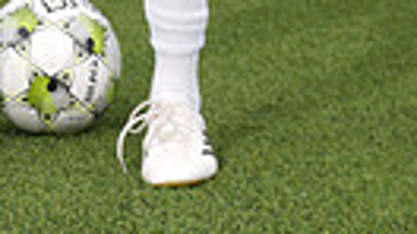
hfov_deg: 10.0
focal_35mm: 215
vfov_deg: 5.3
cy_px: -452
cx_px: 3
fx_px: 2375
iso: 80
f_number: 7.1
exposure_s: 1/200
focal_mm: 60
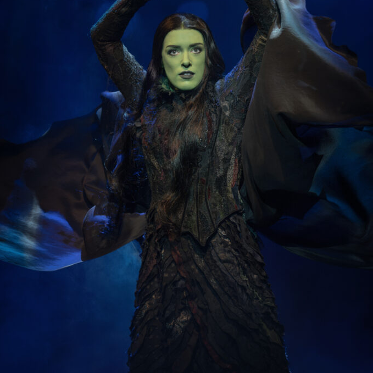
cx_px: 187
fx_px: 1609
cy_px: 168
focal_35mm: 132
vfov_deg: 13.2
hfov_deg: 13.2
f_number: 4
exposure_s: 1/400
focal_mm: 103
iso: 4000
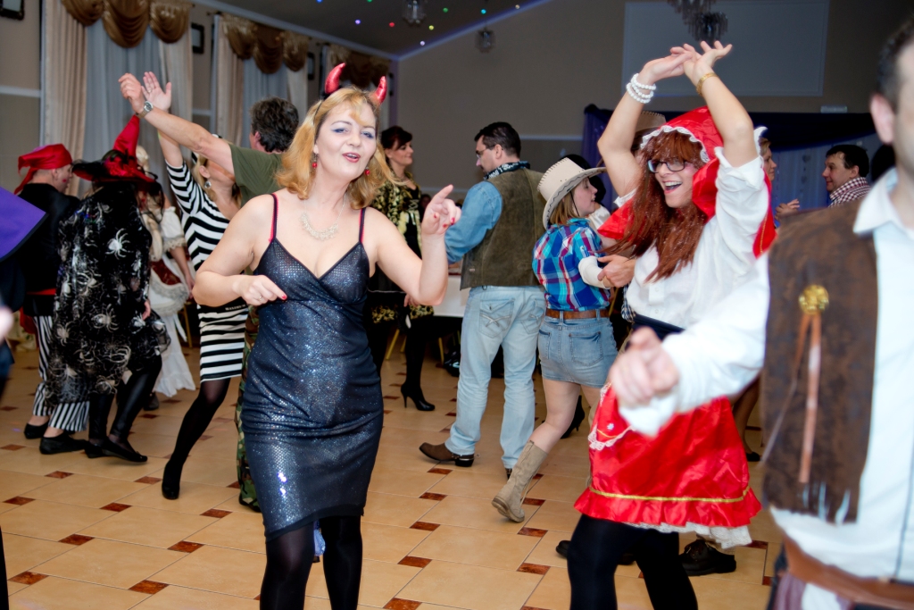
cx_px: 457
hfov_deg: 54.4
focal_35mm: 35
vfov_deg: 37.9
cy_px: 305
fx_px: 889
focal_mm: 35
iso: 200
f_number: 2
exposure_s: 1/320
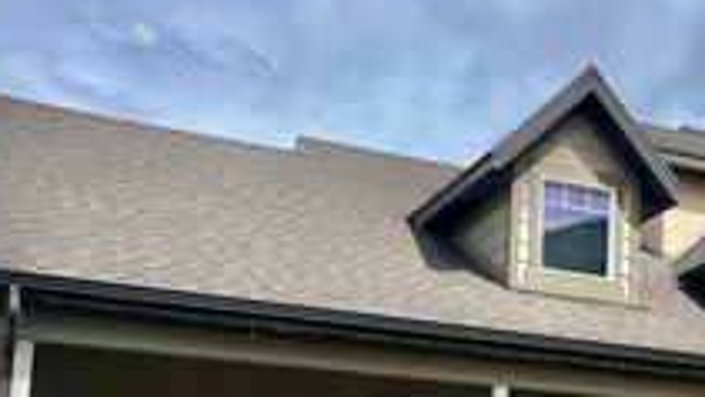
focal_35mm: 67
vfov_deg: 17.4
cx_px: 738
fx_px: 1253
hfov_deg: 29.0
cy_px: 435
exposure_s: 1/4484
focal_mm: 5.1
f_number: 1.6
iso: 50
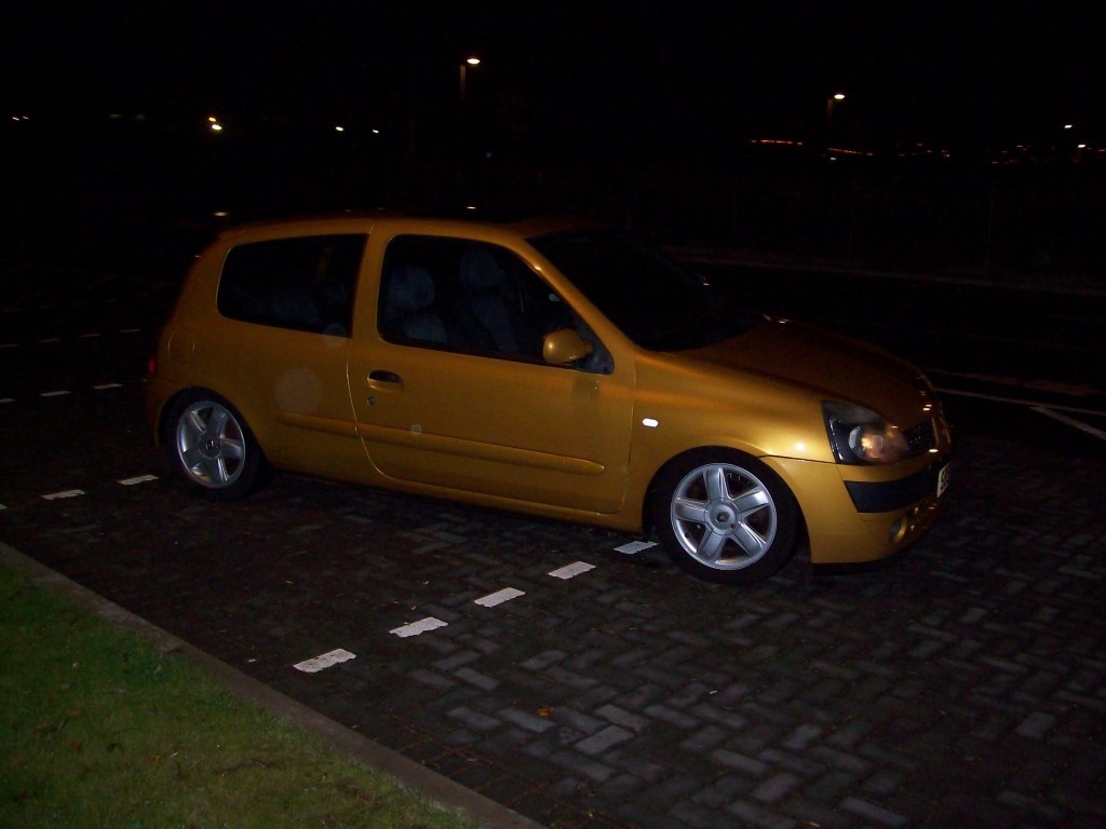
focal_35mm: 36
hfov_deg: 51.4
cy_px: 414
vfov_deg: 39.7
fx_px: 1150
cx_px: 553
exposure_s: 1/64
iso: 200
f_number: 2.7
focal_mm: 6
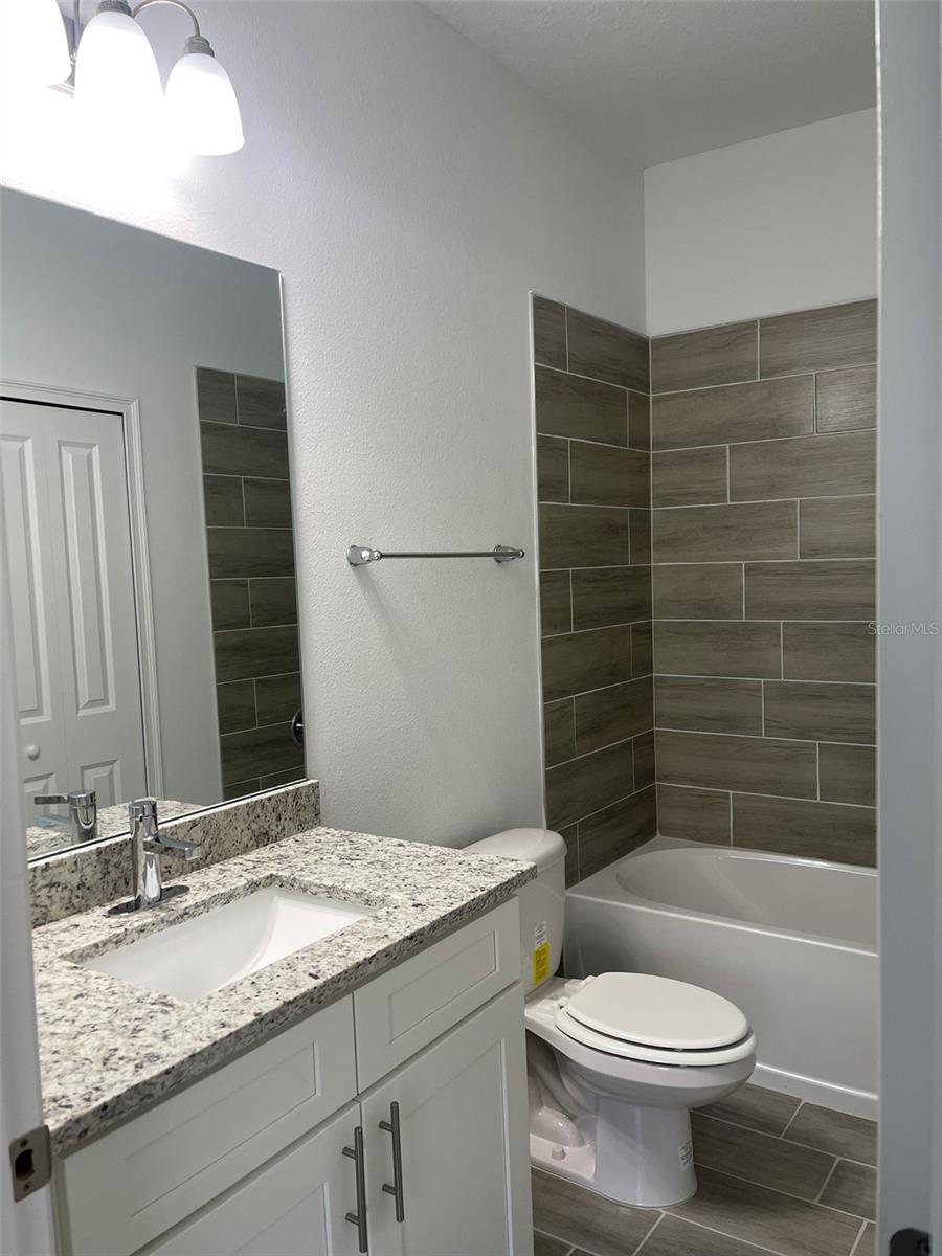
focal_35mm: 26
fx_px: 943
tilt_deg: -4.0
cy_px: 628
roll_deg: +1.5
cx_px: 471
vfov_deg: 67.3
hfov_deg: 53.1
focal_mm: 5.1
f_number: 1.6
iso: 100
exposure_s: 1/120
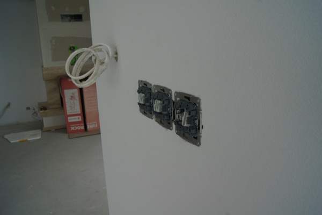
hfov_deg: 67.4
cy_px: 108
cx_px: 161
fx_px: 241
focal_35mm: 27
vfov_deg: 47.9
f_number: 11
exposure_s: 1/80
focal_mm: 18
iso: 200
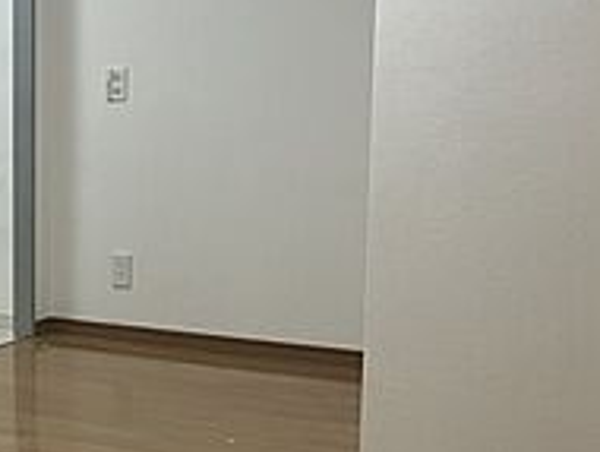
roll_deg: +0.3
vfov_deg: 22.2
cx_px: -69
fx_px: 1145
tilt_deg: -7.6
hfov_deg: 26.8
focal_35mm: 66
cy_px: 294
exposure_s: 1/60
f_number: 1.8
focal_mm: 3.99
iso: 125
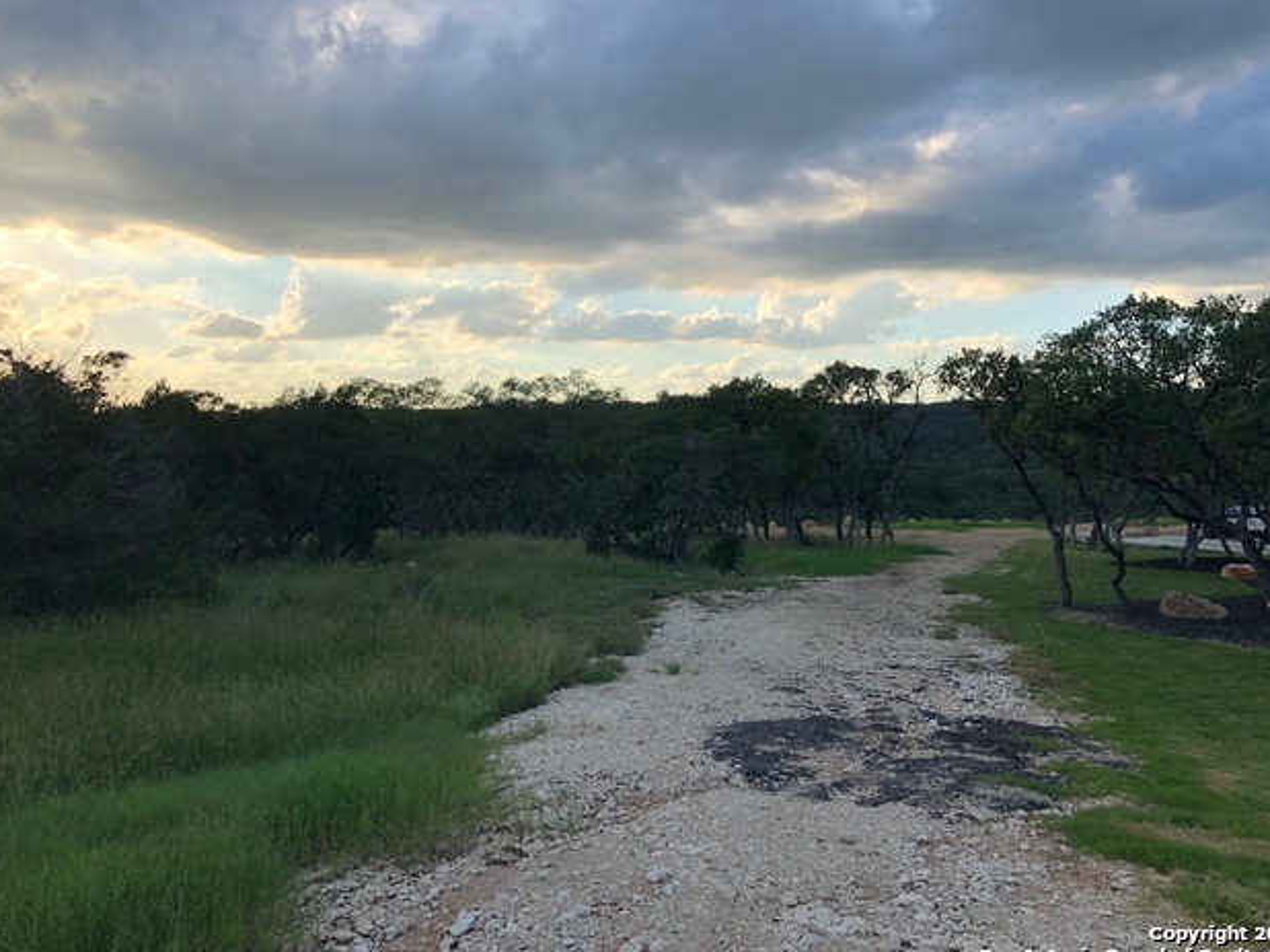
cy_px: 475
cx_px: 649
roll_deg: +0.1
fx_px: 1064
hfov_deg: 61.7
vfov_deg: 48.2
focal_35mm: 29
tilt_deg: -2.3
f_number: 1.8
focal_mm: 4
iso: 20
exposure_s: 1/1185
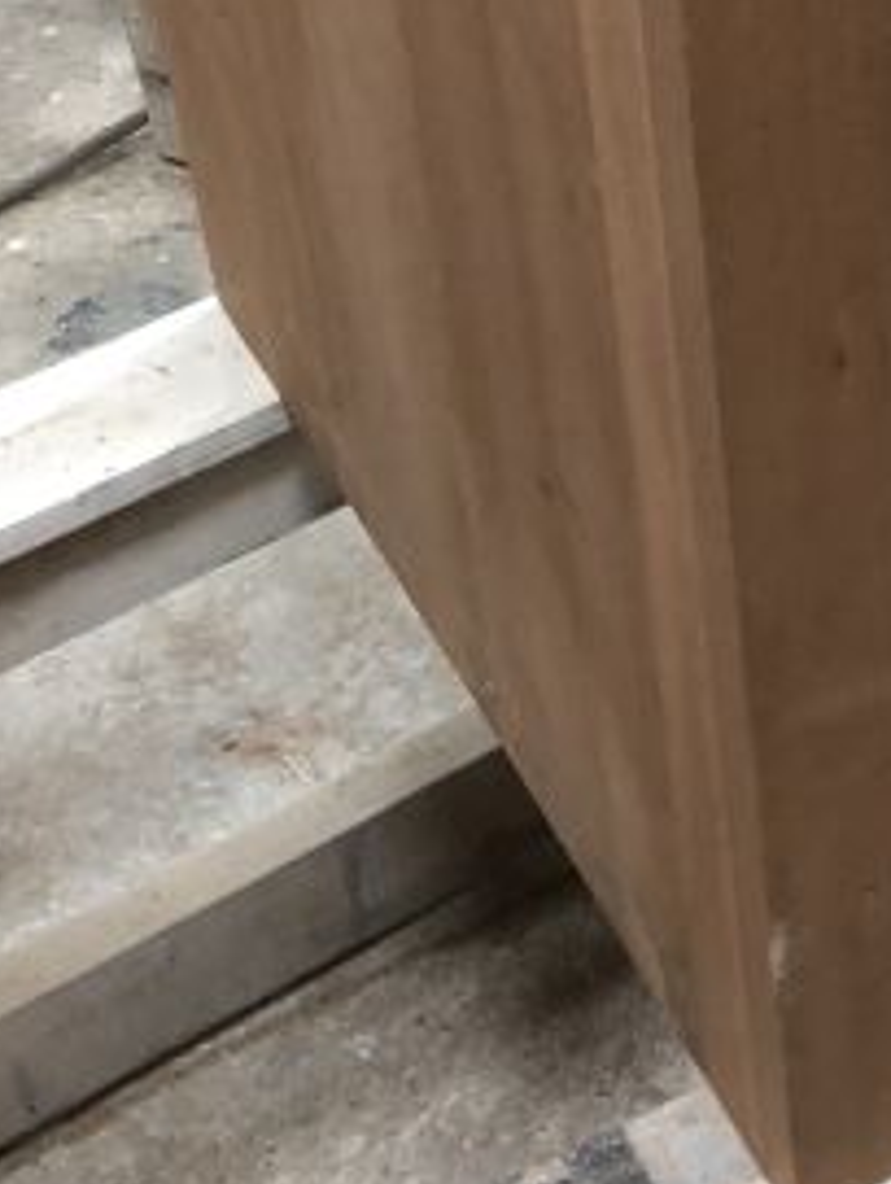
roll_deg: +1.2
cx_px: 943
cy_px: -76
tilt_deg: -32.7
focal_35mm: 88
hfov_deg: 16.4
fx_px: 3013
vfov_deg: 21.2
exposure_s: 1/20
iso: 40
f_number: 1.8
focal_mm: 3.99
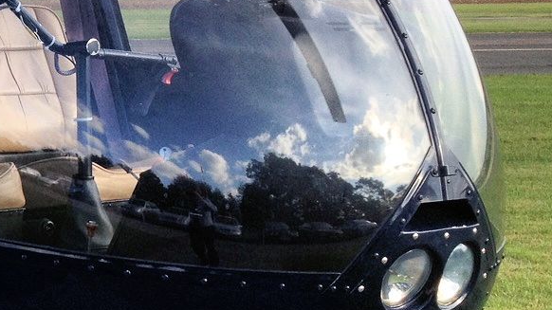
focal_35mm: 107
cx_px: -191
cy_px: 233
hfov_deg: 18.4
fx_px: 1566
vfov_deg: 11.3
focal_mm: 4.28
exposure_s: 1/516
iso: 50
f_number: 2.4
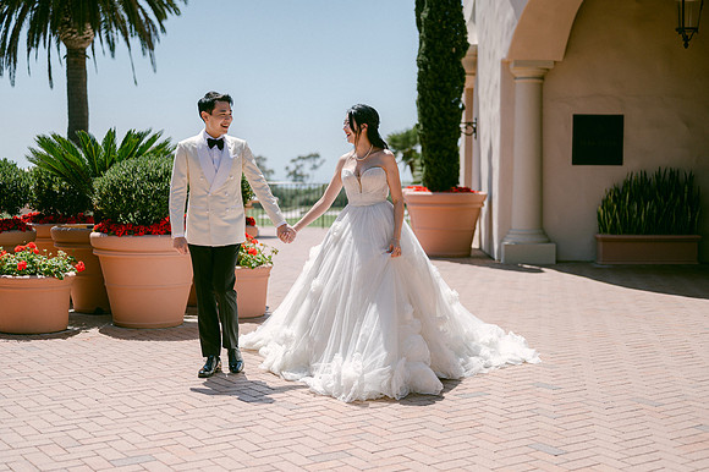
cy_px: 236
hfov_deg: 38.8
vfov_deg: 26.4
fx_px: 1006
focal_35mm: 51
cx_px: 354
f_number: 1.8
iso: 100
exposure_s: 1/6400
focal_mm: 50
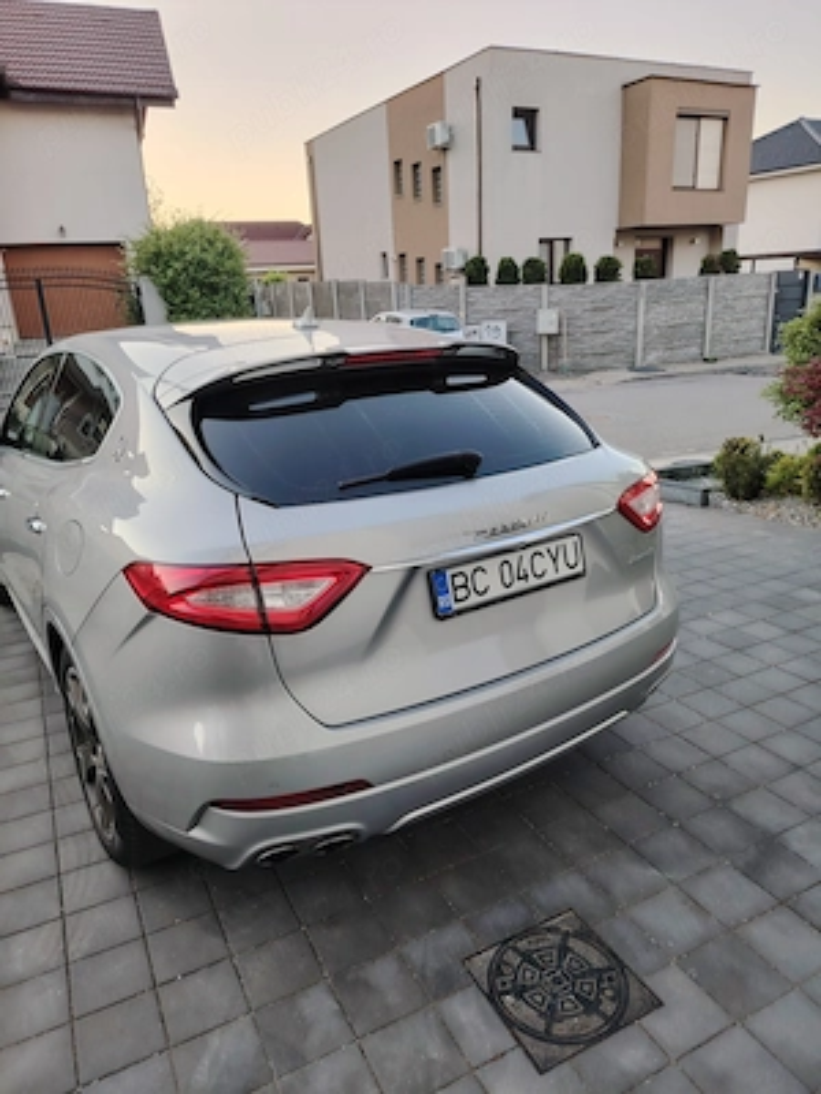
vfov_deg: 71.6
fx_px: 759
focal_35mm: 24
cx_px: 410
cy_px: 547
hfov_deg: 56.8
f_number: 1.75
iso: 113
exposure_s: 1/50
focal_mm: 5.25
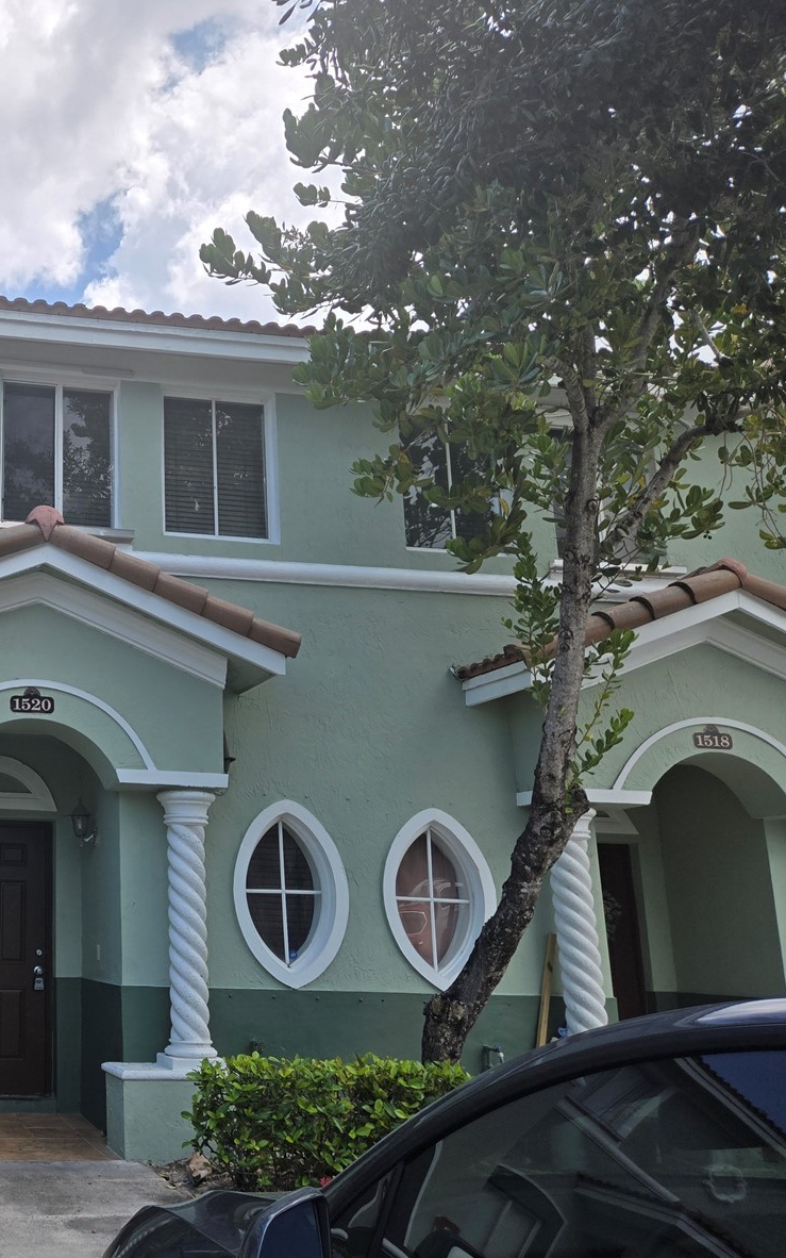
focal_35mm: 33
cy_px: 626
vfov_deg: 58.1
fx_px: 1131
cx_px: -39
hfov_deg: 34.1
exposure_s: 1/1804
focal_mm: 5.4
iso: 25
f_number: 1.8
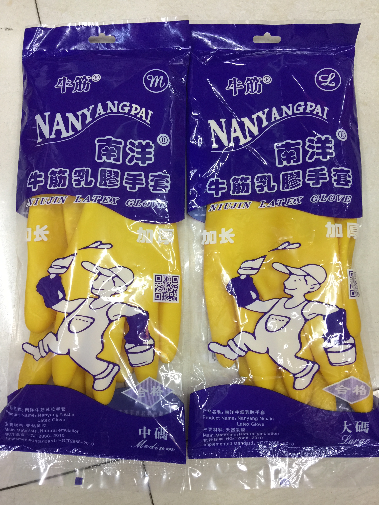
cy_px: 252
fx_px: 423
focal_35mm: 29
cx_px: 190
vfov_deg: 61.7
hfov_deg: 48.2
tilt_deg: -83.4
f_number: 2.2
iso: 50
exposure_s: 1/17
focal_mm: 4.15
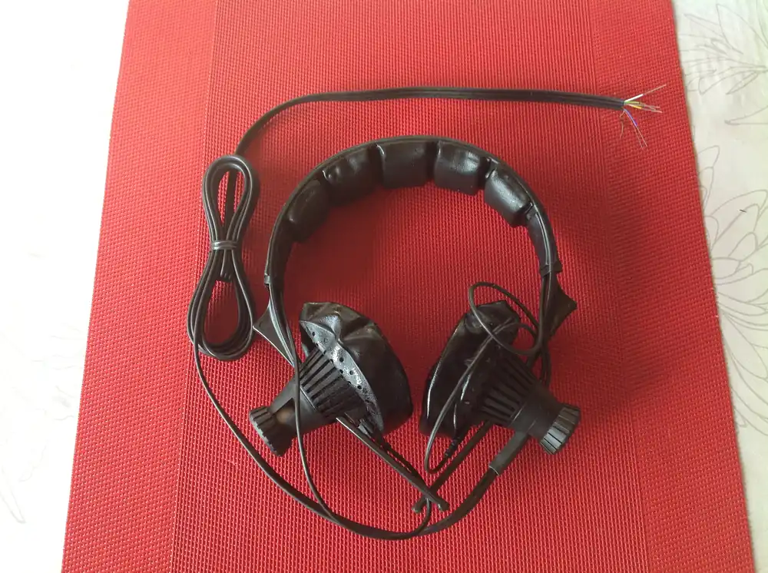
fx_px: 775
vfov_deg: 40.6
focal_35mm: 35
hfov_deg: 52.7
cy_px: 286
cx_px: 384
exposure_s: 1/40
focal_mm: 4.28
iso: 50
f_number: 2.4
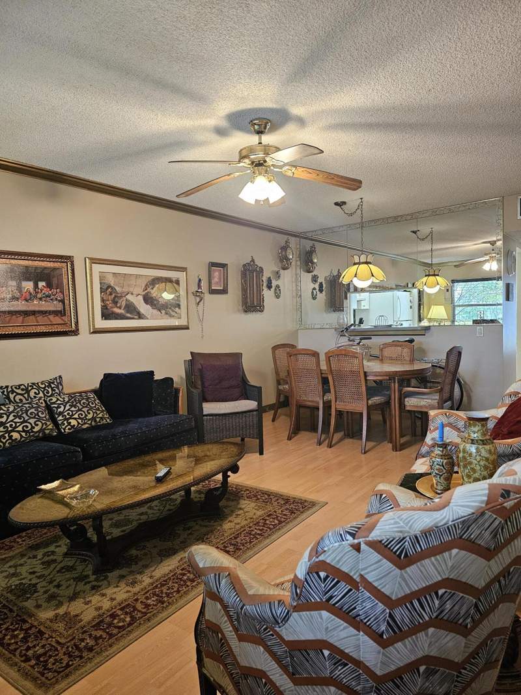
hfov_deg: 58.9
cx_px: 260
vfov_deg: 73.9
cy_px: 348
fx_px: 461
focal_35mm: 23
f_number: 1.7
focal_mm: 6.3
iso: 500
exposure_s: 1/120
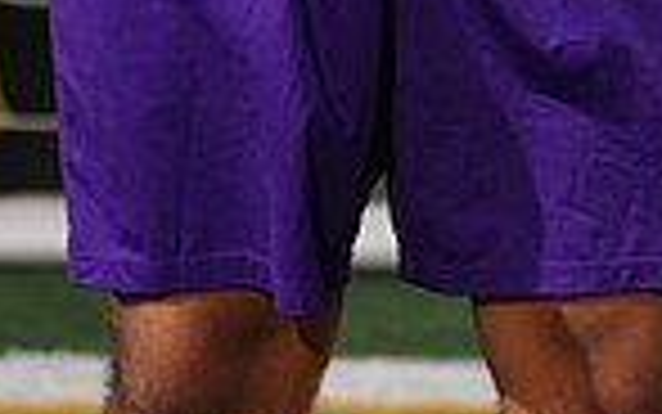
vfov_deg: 0.9
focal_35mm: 1391
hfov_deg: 1.5
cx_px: 214
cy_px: -806
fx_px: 25106
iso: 200
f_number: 7.1
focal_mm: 345
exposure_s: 1/200
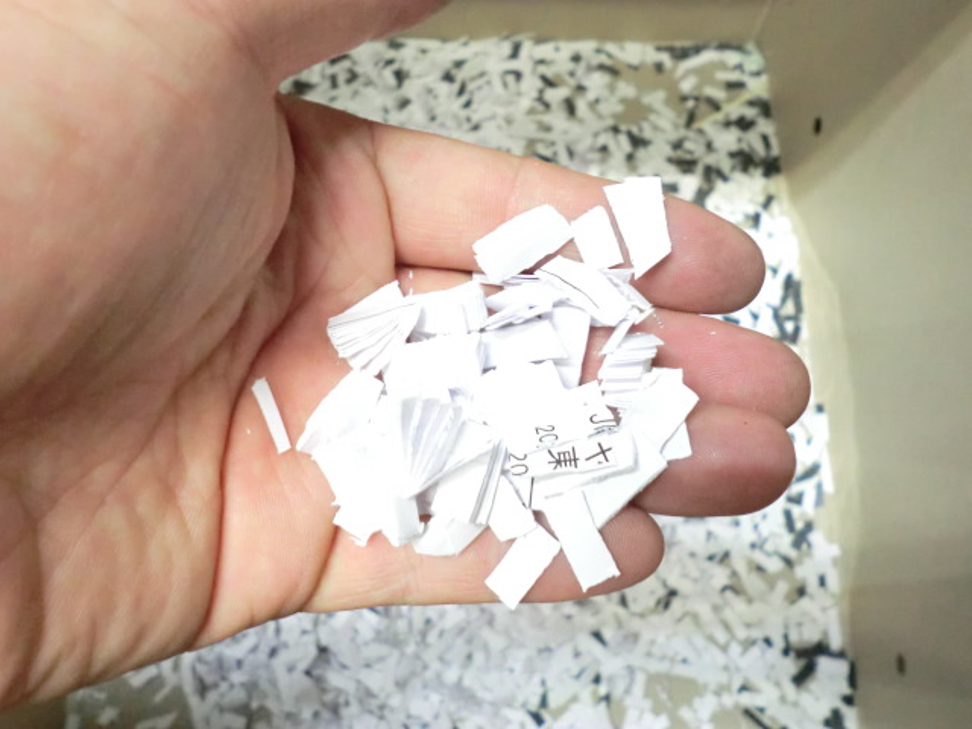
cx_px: 486
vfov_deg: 44.2
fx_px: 899
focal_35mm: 32
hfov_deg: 56.8
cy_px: 364
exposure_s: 1/20
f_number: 3.5
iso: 800
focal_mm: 5.8
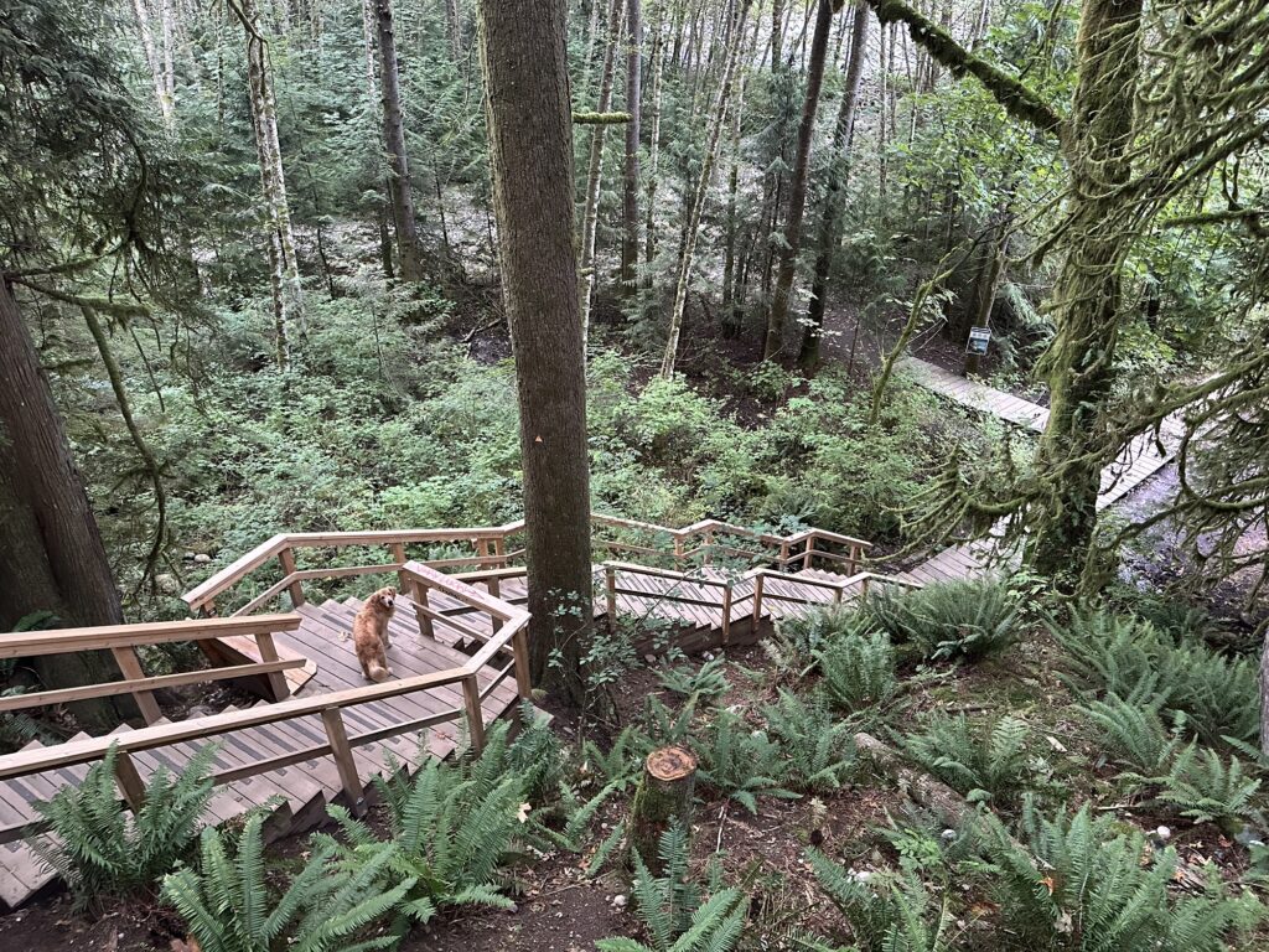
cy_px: 476
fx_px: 880
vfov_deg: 56.8
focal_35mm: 24
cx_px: 634
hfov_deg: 71.6
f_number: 1.78
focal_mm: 6.86
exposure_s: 1/60
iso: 800
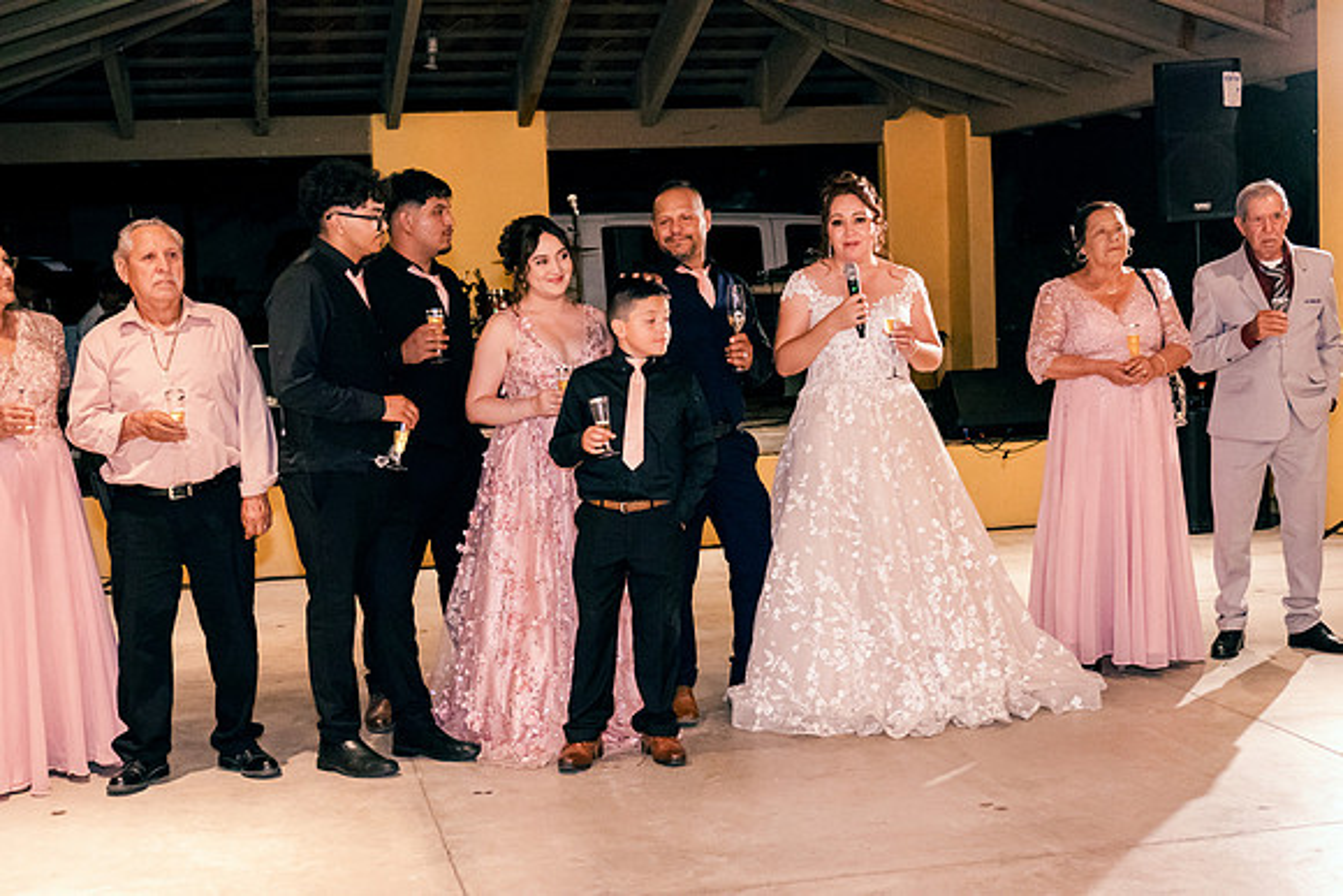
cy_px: 448
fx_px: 1940
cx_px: 672
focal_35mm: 52
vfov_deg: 26.0
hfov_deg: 38.2
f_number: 2.8
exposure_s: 1/200
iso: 3200
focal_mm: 35
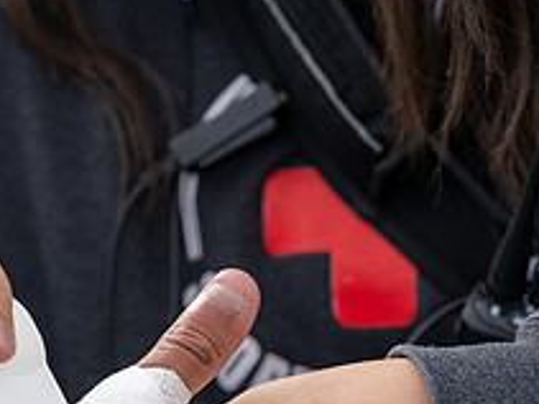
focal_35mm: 185
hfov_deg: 10.7
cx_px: 286
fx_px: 2879
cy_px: 298
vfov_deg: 8.0
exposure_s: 1/1250
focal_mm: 70
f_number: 4
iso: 250
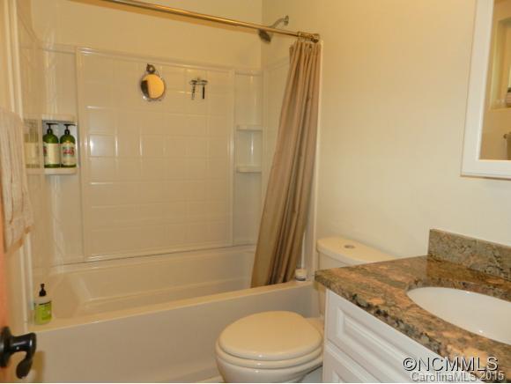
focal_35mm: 23
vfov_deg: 59.0
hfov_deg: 73.9
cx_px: 256
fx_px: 340
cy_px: 192
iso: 200
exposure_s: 1/60
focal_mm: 4
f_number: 3.4
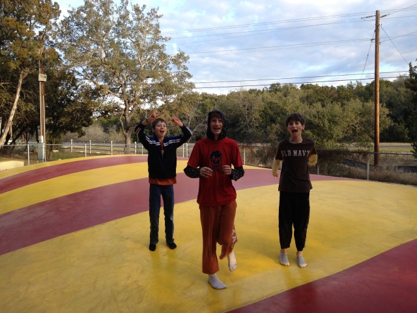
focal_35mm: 35
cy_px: 156
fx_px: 422
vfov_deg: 40.7
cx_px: 208
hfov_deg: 52.6
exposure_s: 1/283
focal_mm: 4.28
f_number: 2.4
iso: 50
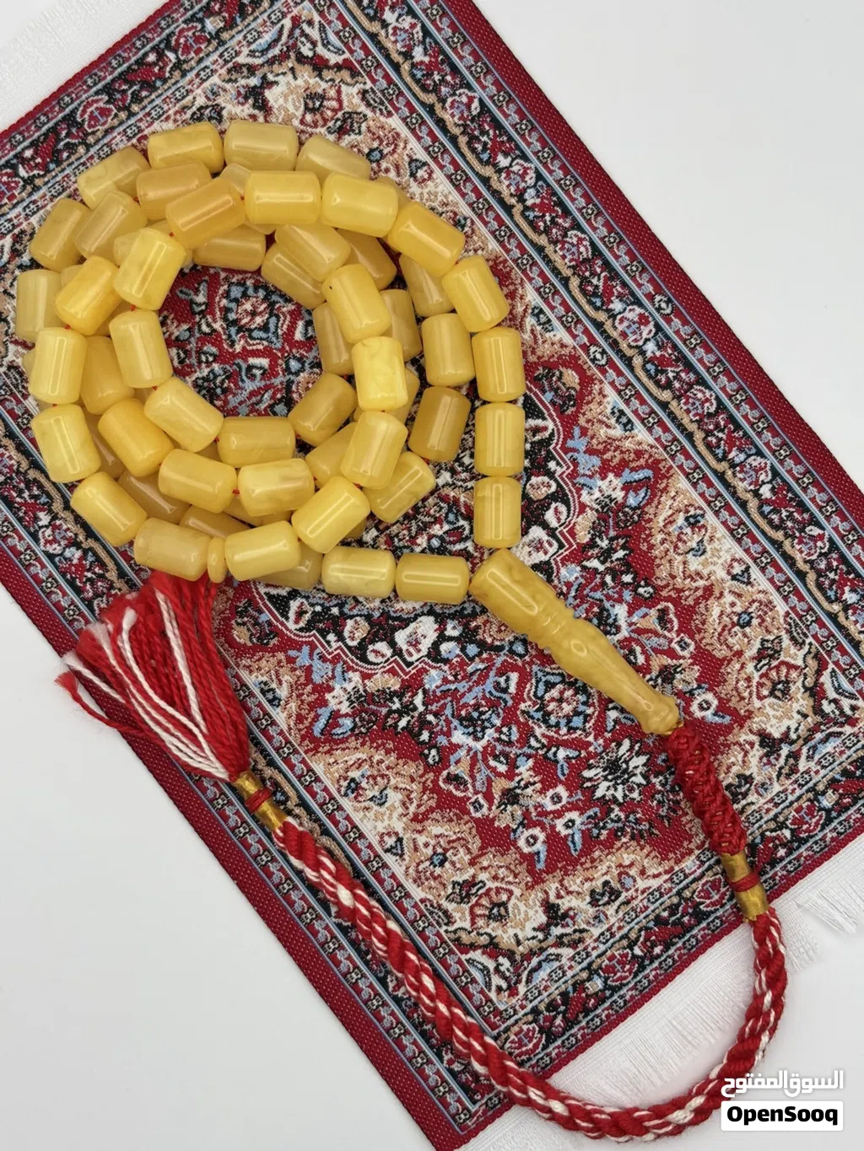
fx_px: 1730
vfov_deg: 36.8
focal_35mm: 52
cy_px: 576
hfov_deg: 28.0
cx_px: 432
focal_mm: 5.96
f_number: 1.6
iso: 25
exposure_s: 1/149
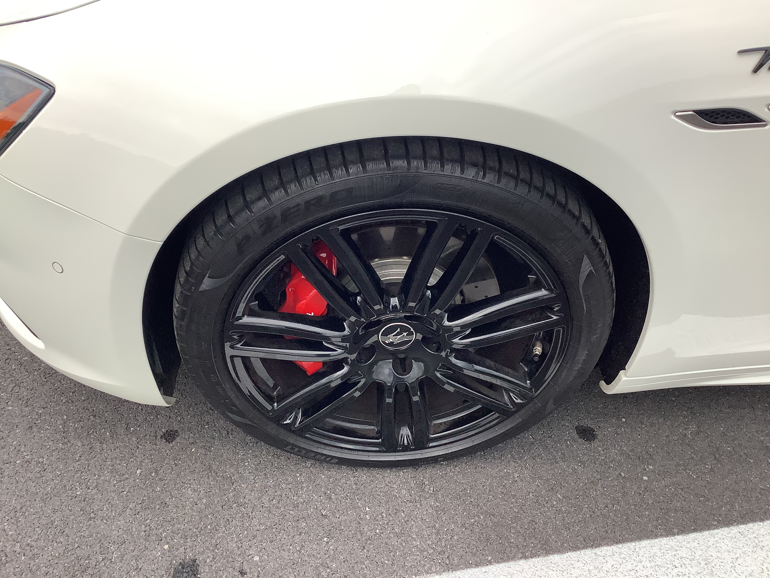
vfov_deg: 45.4
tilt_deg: -40.2
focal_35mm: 31
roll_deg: -1.8
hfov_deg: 58.4
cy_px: 289
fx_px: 690
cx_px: 385
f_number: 2.4
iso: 64
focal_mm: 3.3
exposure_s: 1/120
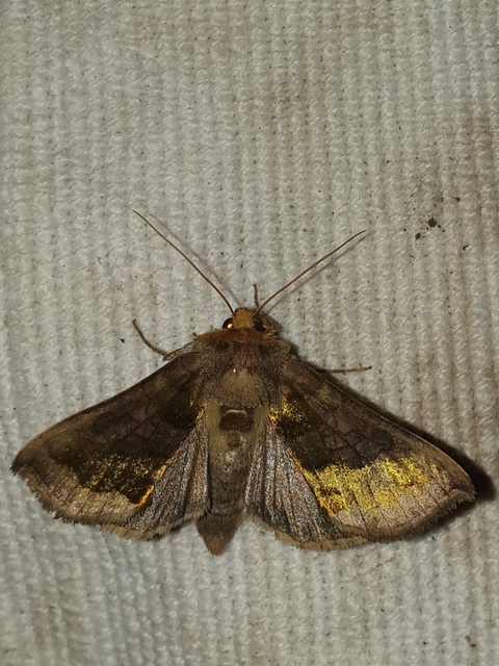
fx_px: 500
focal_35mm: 26
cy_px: 333
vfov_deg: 67.3
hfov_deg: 53.1
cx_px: 250
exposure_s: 1/760
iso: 50
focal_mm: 4.3
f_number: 2.4
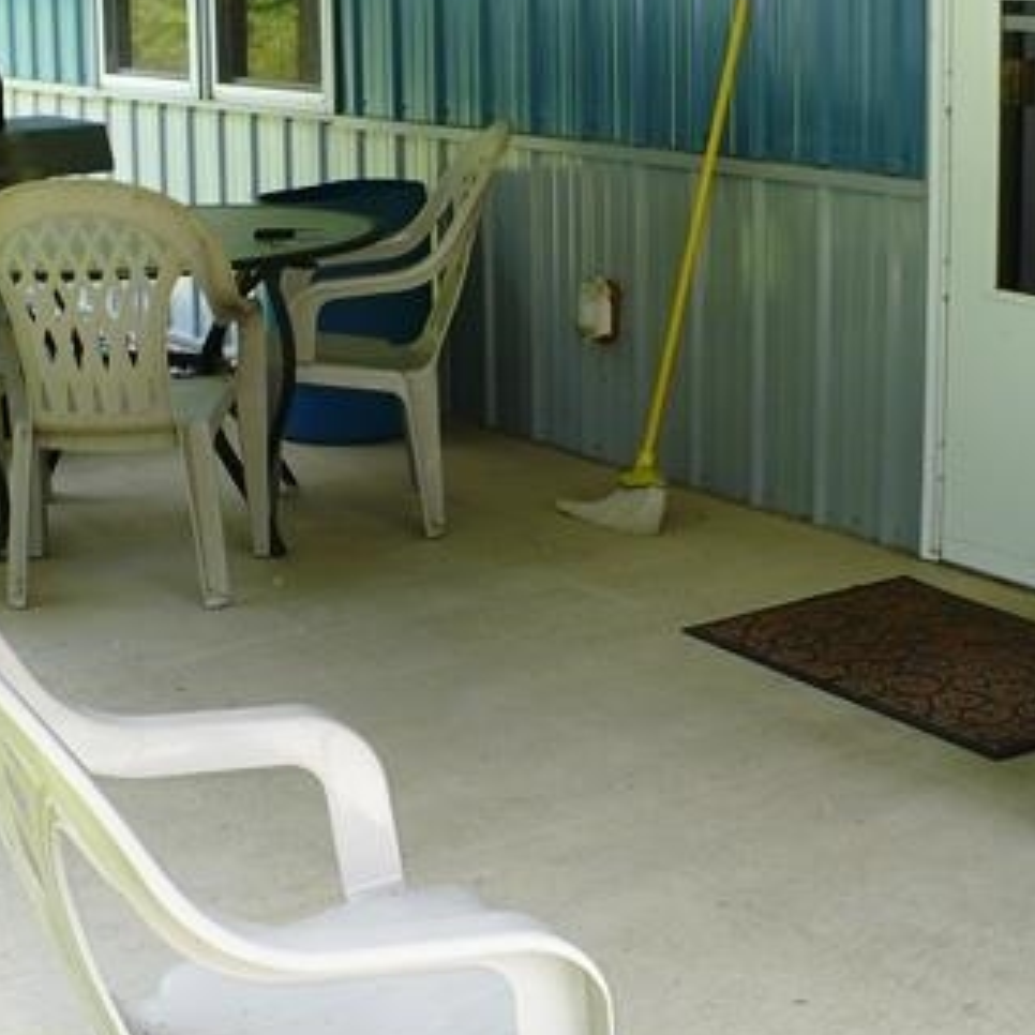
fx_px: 2199
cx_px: 376
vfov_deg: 26.4
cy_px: 357
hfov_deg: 26.4
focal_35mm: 65
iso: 100
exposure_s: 1/100
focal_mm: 6.1
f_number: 2.8
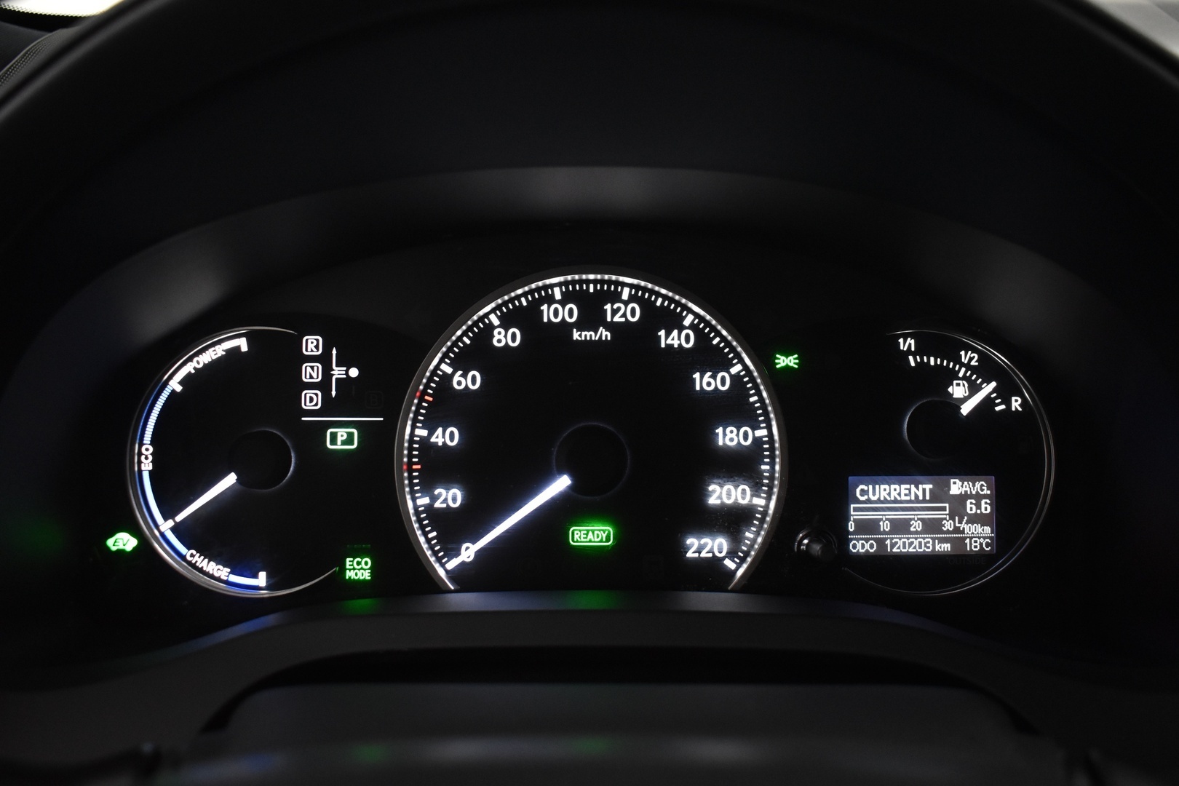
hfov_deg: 57.2
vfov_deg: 40.0
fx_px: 1081
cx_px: 590
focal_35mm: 33
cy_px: 393
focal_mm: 22
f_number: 3.8
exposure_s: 1/30
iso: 2000
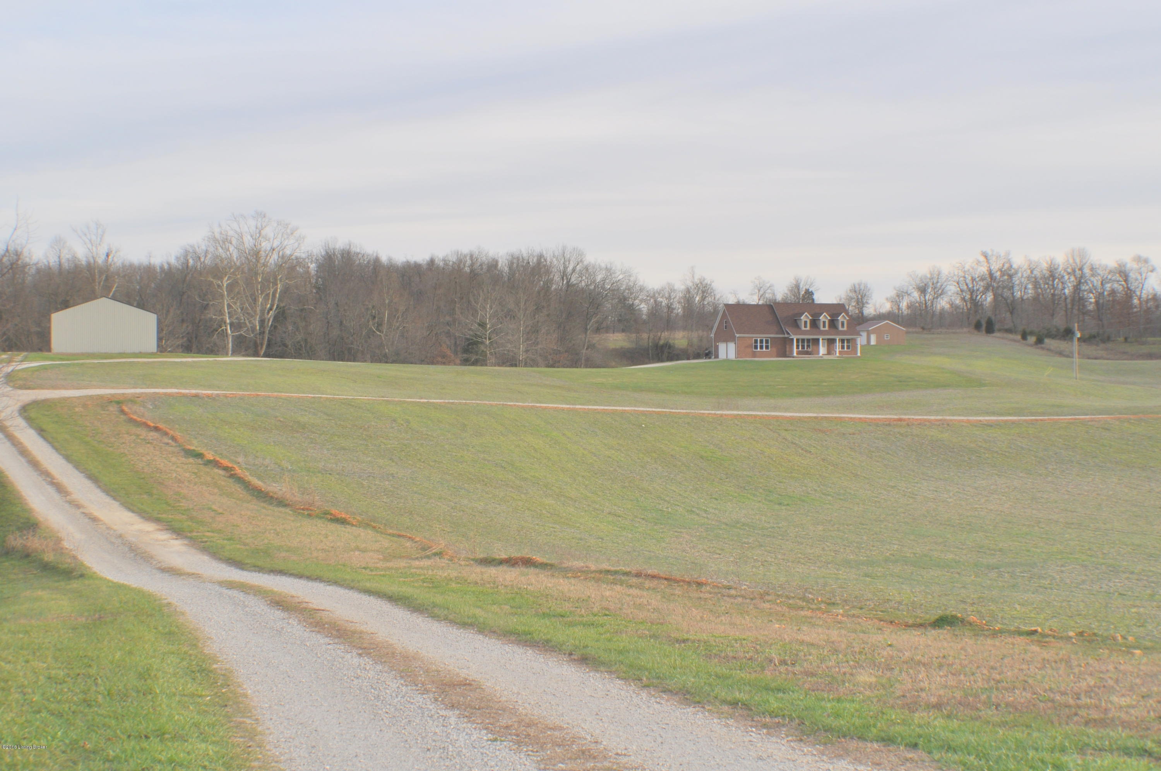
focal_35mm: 63
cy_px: 386
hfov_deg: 31.9
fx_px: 2029
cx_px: 580
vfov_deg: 21.5
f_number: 11
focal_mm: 42
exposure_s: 1/200
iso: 200
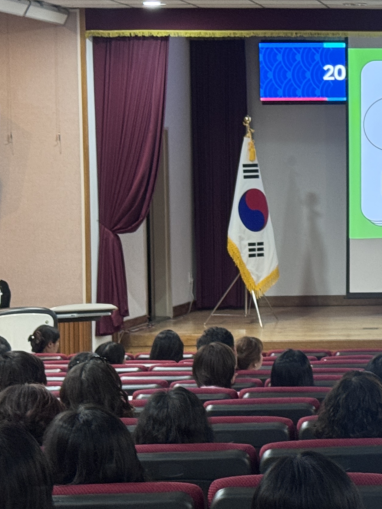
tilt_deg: -3.5
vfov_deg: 17.1
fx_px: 1692
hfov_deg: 12.4
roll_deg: +0.7
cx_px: 515
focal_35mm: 115
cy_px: 208
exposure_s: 1/40
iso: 250
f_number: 1.78
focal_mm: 6.76
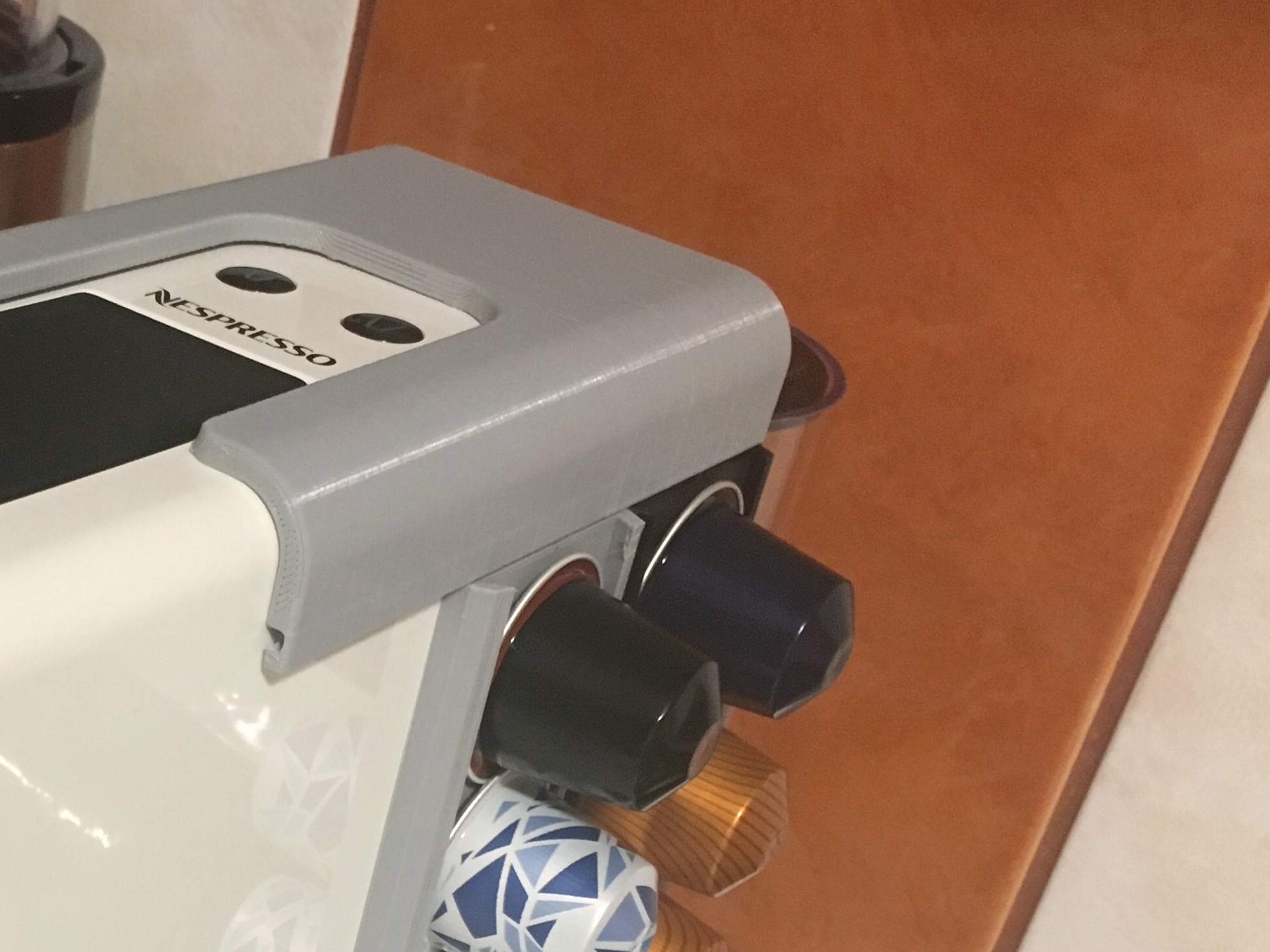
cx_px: 56
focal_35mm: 60
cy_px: 815
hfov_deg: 30.3
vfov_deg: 23.9
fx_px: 2201
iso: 200
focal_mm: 4.15
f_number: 2.2
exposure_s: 1/20
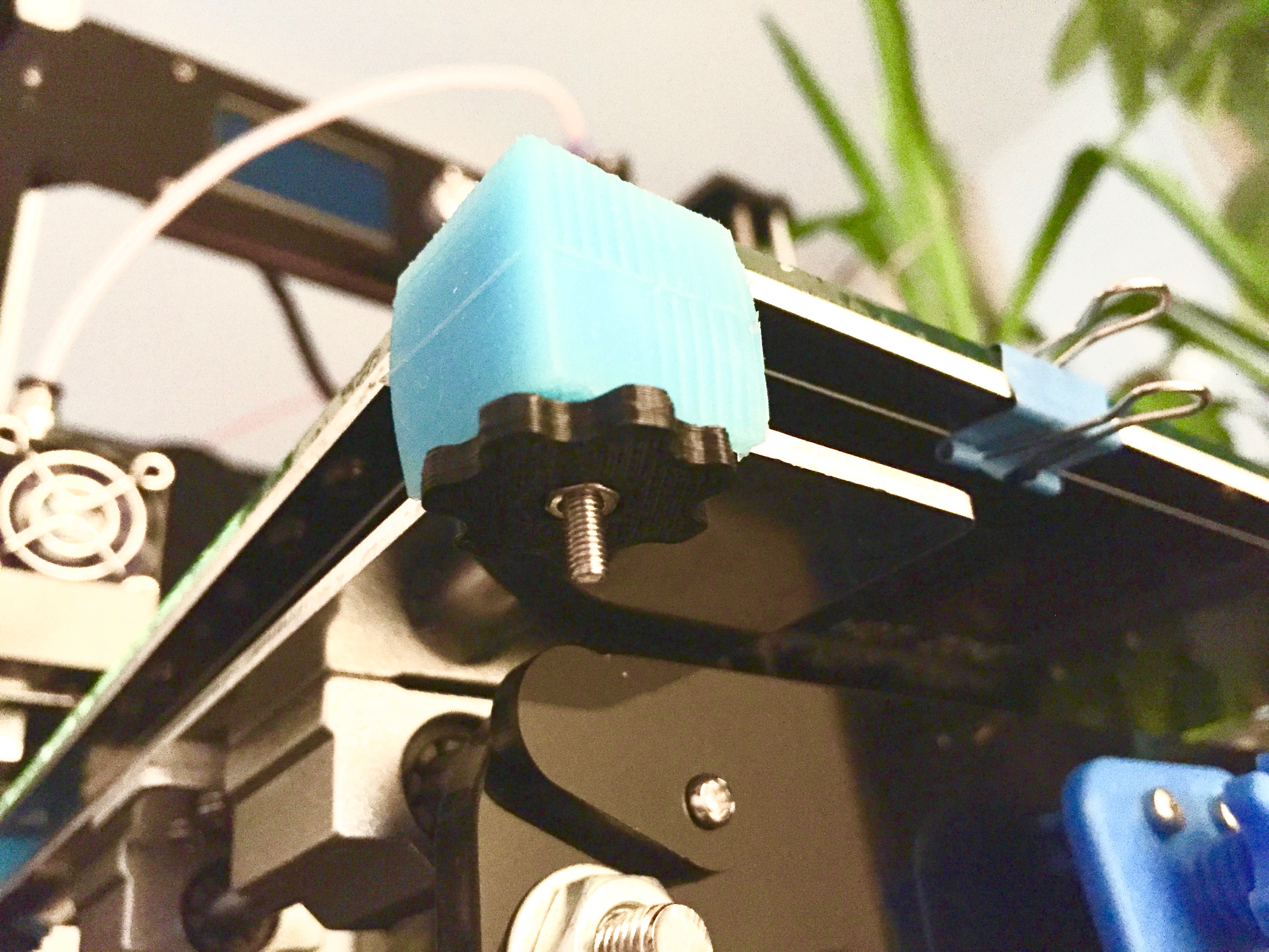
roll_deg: +7.2
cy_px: 476
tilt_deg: +27.7
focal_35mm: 29
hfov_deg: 61.7
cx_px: 634
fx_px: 1063
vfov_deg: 48.2
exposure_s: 1/17
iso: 800
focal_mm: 4.15
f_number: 2.2
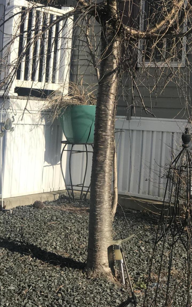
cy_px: 47
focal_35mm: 105
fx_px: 879
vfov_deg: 19.6
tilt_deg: +4.7
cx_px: 98
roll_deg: -3.2
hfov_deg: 12.5
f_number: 2.8
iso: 20
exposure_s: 1/772
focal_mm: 6.6
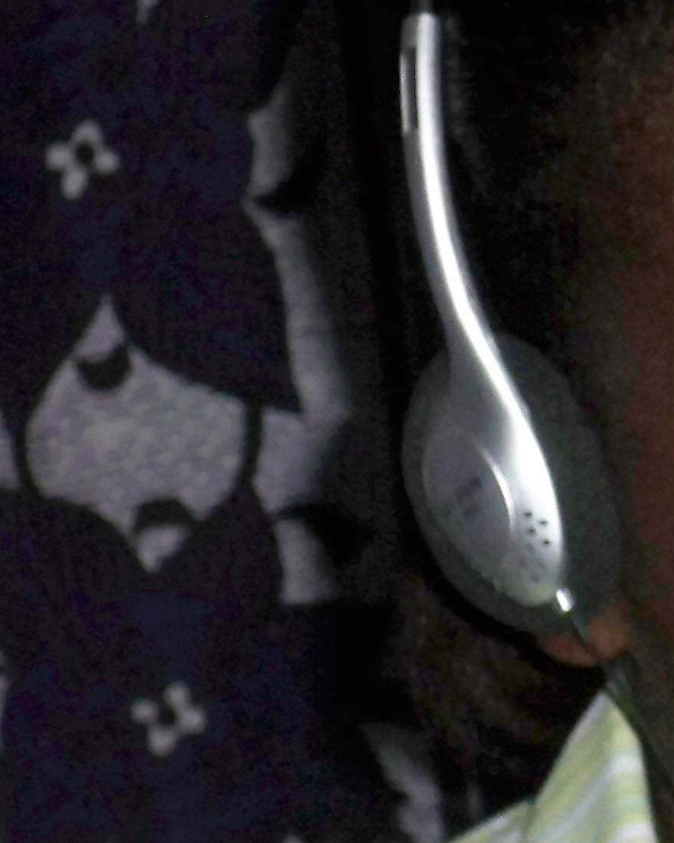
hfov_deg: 5.5
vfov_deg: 7.0
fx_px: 6909
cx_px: 1219
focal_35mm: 277
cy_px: 640
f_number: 5.1
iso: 200
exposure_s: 1/80
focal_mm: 15.1
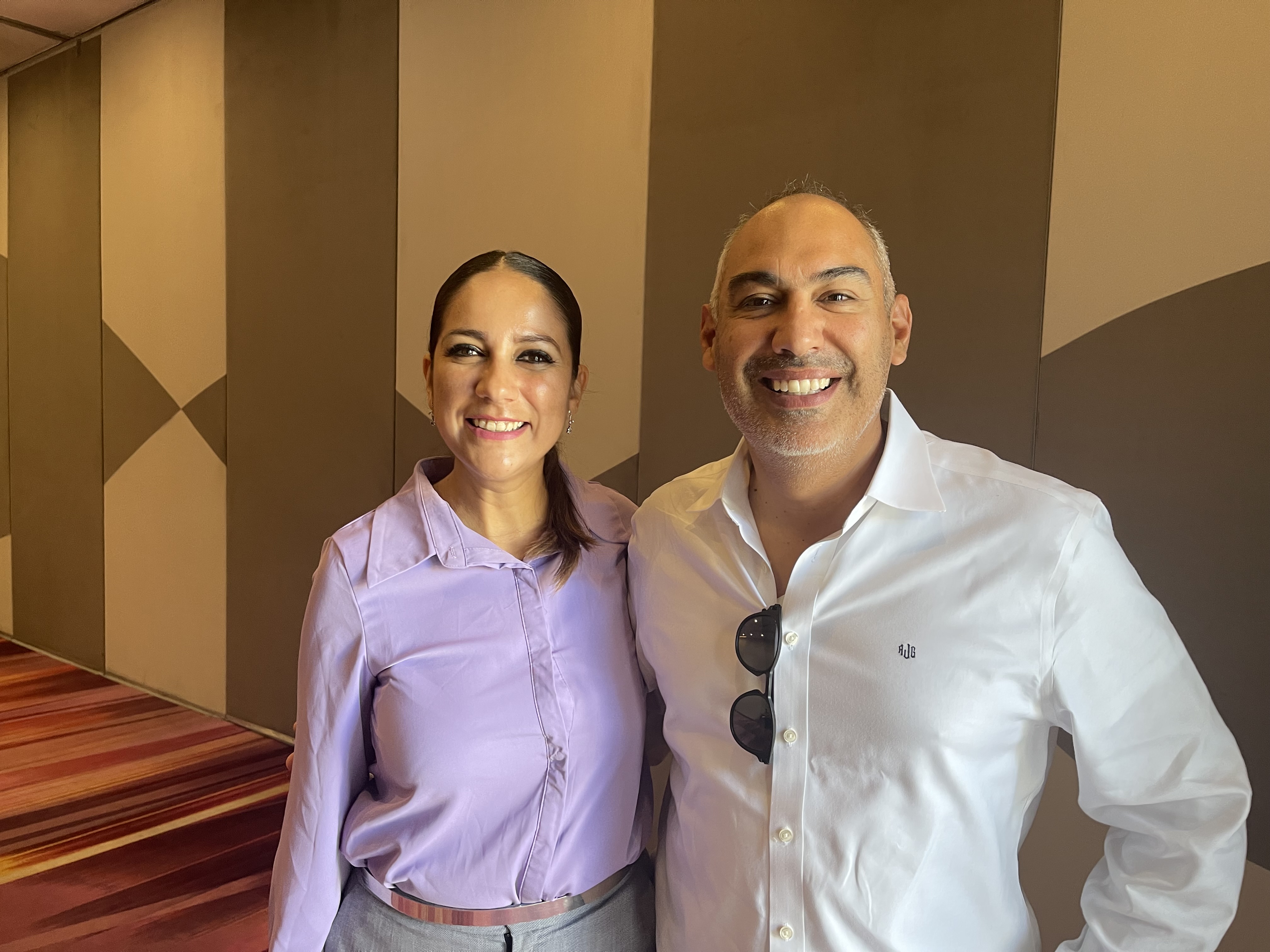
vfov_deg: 53.1
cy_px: 476
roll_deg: -1.0
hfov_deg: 67.3
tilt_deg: -3.8
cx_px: 635
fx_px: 954
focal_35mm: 26
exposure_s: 1/60
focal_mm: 5.1
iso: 160
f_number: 1.6
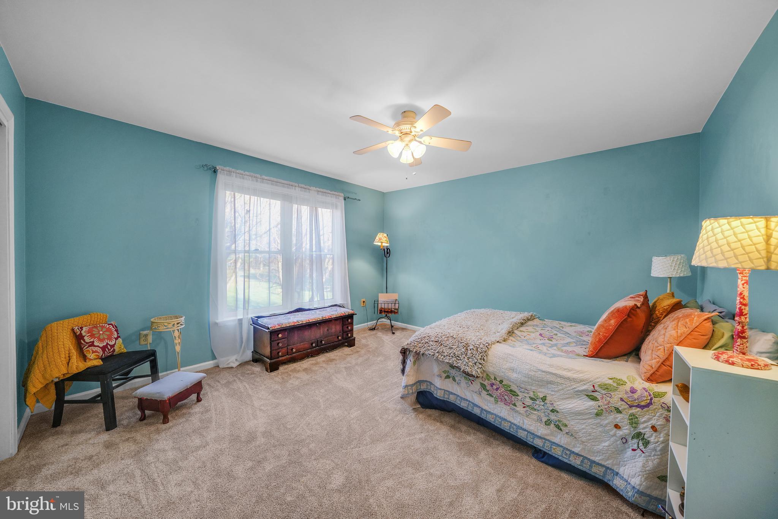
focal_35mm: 12
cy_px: 260
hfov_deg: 112.6
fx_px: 259
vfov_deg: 90.0
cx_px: 389
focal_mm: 12
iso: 800
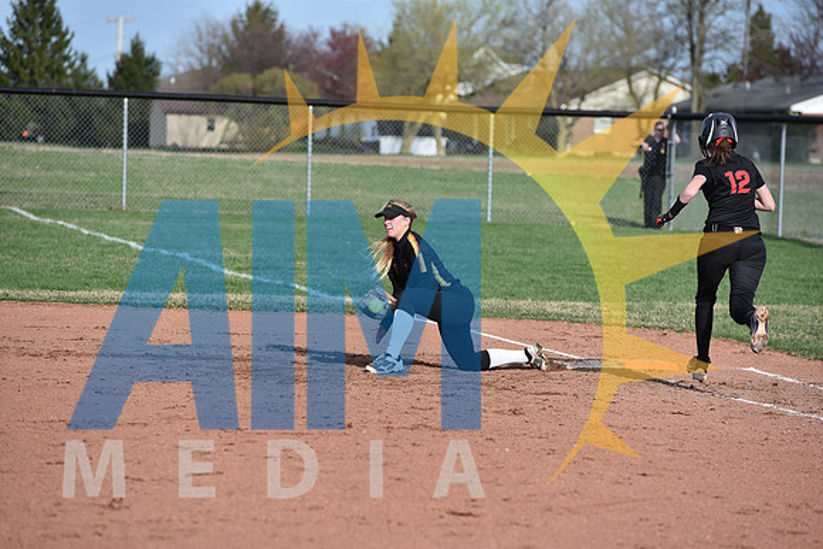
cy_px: 274
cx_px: 412
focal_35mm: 200
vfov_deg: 6.9
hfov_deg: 10.3
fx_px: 4573
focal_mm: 200
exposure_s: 1/1600
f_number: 5.6
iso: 250
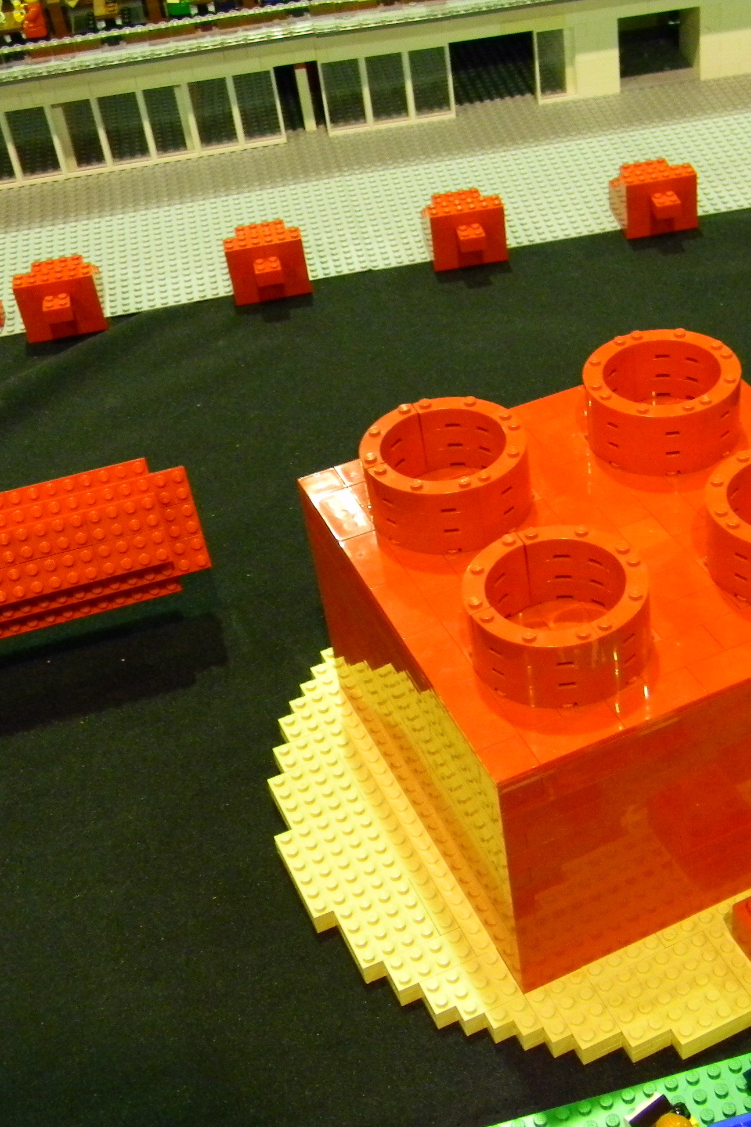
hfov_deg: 26.5
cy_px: 563
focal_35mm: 50
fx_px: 1564
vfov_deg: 39.6
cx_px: 594
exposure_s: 1/9.3
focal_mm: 6.4
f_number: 3.7
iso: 478
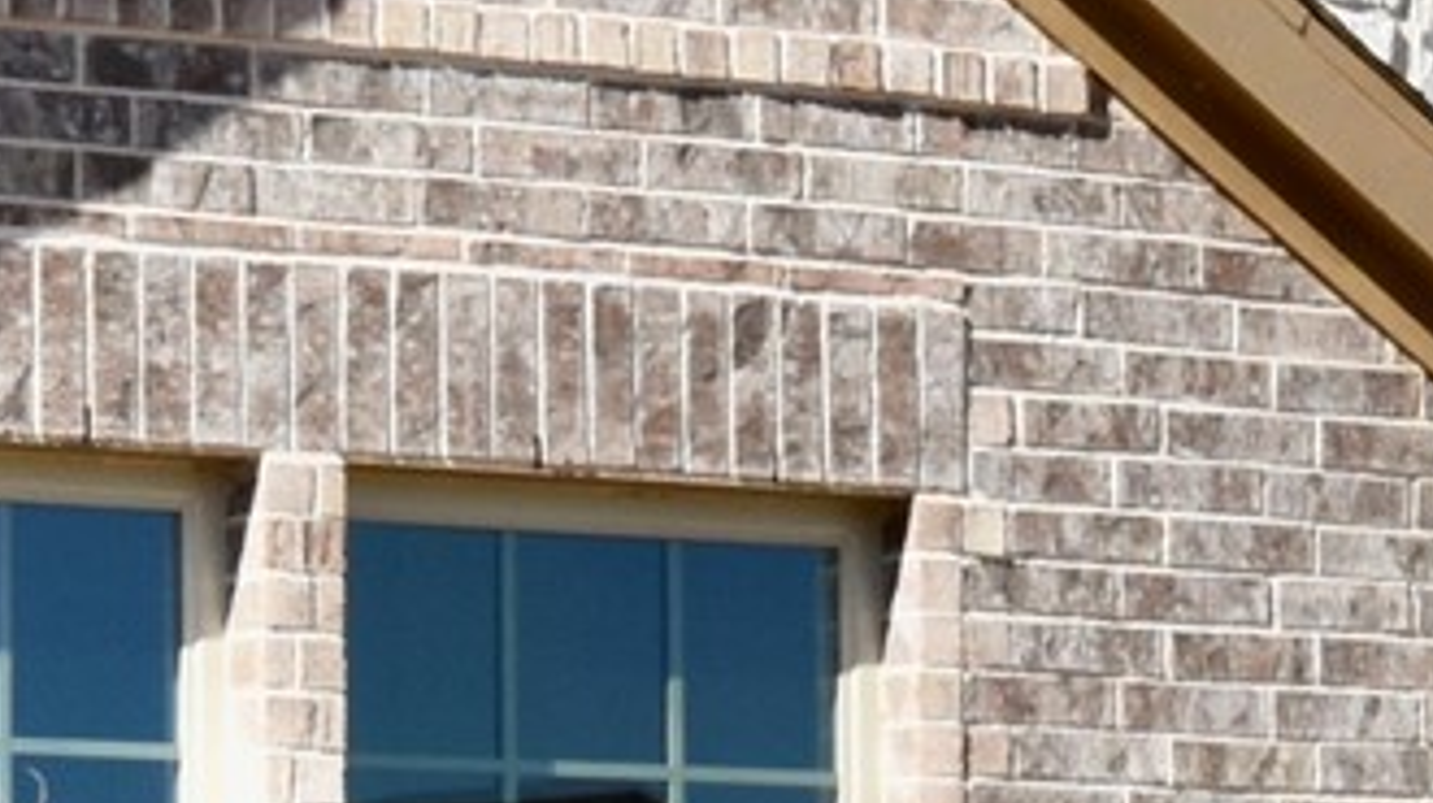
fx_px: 7859
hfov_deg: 10.4
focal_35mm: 207
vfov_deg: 5.8
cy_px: 810
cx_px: 96
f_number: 10
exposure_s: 1/400
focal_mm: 20
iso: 200
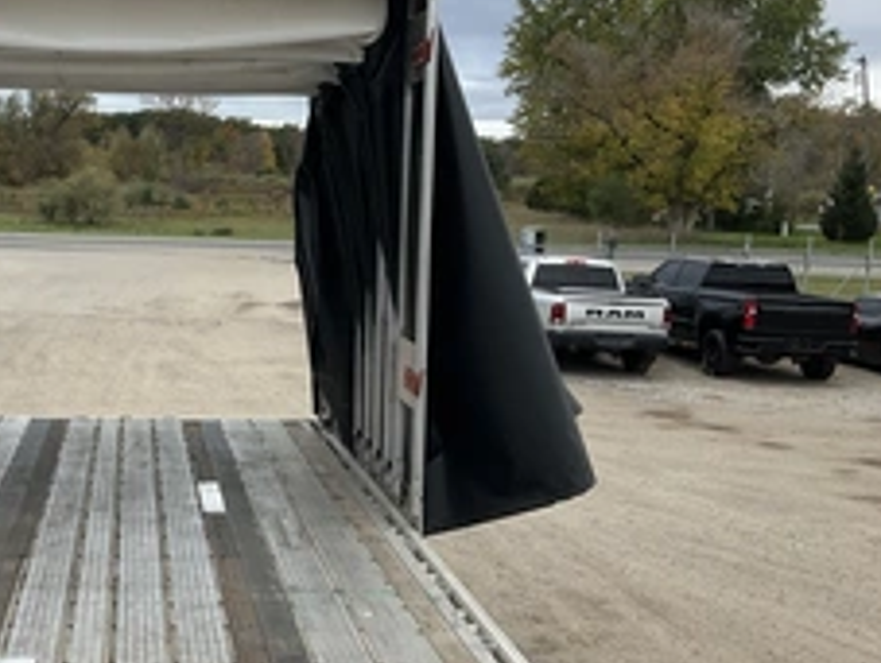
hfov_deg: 35.7
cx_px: 132
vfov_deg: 28.6
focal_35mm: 51
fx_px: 1300
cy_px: 302
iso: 25
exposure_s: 1/540
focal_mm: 3
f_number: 1.8
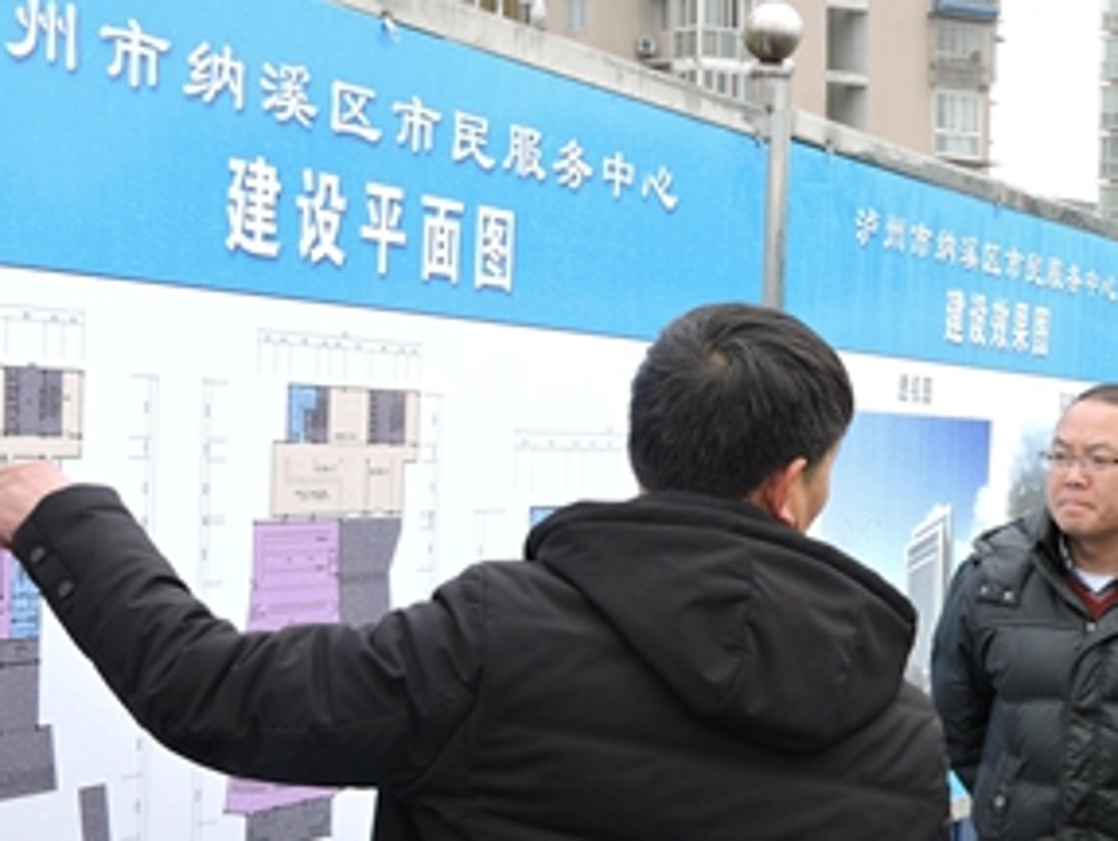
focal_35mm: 87
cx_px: 970
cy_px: 567
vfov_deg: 17.0
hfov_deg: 22.0
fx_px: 2813
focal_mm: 9
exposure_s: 1/40
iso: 100
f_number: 4
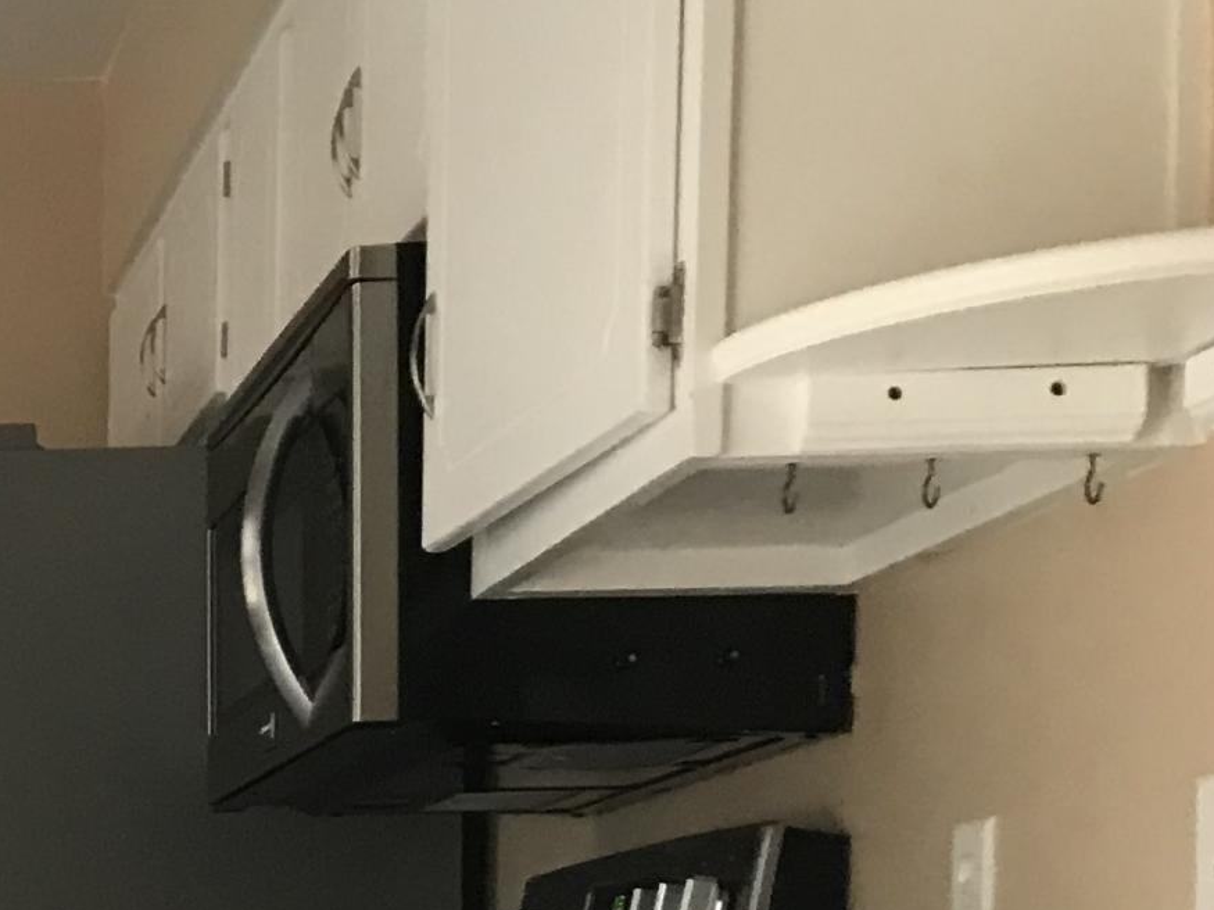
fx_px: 3366
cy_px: 1246
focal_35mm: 96
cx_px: -796
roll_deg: -0.3
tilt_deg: -1.4
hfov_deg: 17.5
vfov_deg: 14.6
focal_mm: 3.99
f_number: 1.8
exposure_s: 1/15
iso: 40
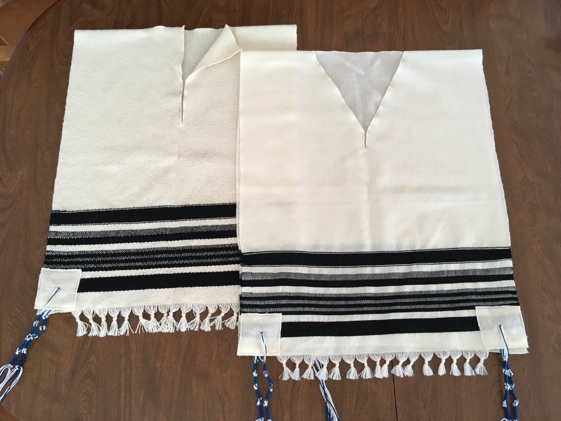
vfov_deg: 48.2
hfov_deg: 61.7
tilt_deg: -71.1
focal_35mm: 29
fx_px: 470
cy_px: 210
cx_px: 280
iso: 100
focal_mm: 4.15
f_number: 2.2
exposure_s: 1/33
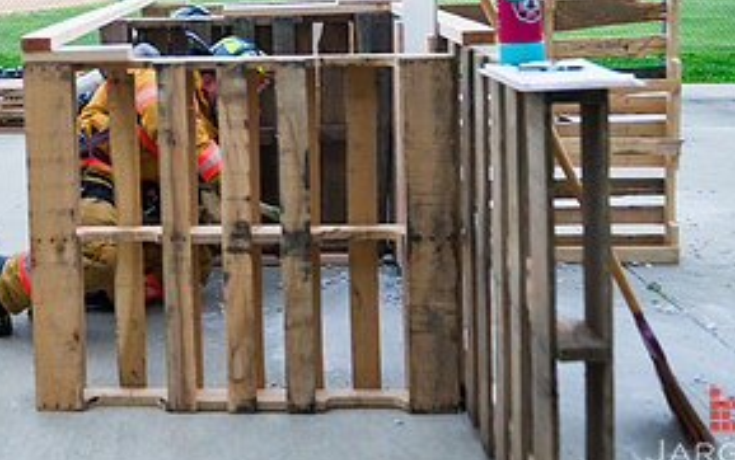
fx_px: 982
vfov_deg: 25.4
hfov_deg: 39.5
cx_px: 153
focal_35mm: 49
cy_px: 30
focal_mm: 24
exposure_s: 1/200
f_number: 3.2
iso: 1600
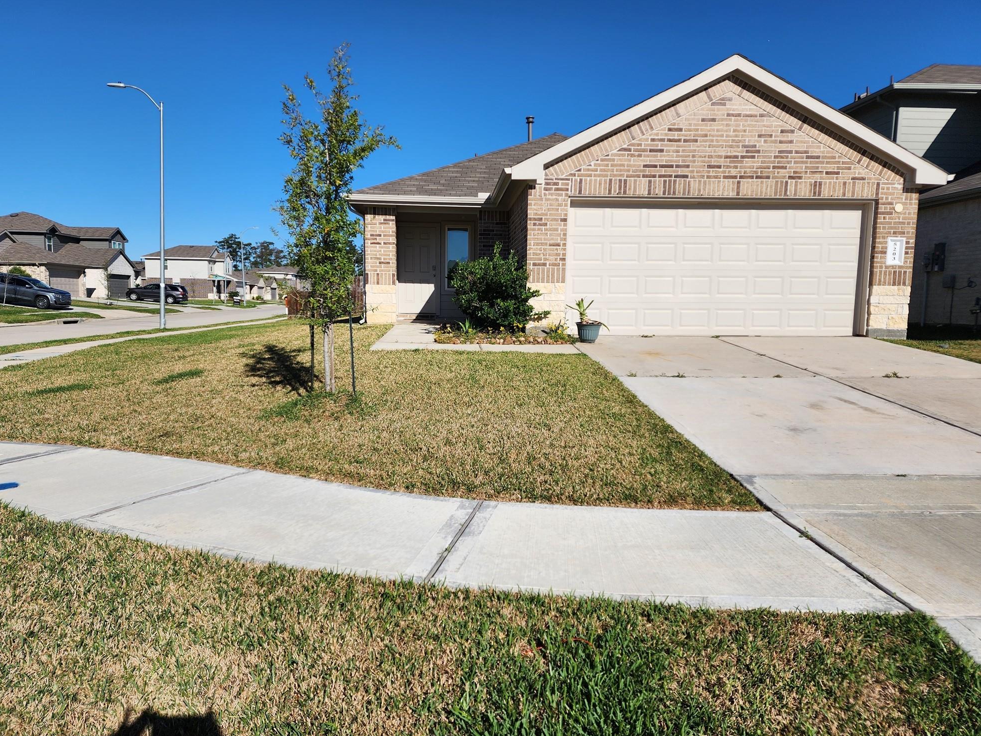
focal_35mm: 24
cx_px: 487
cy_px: 375
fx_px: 680
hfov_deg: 71.6
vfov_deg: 56.8
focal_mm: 6.4
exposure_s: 1/2099
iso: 12
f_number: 1.8
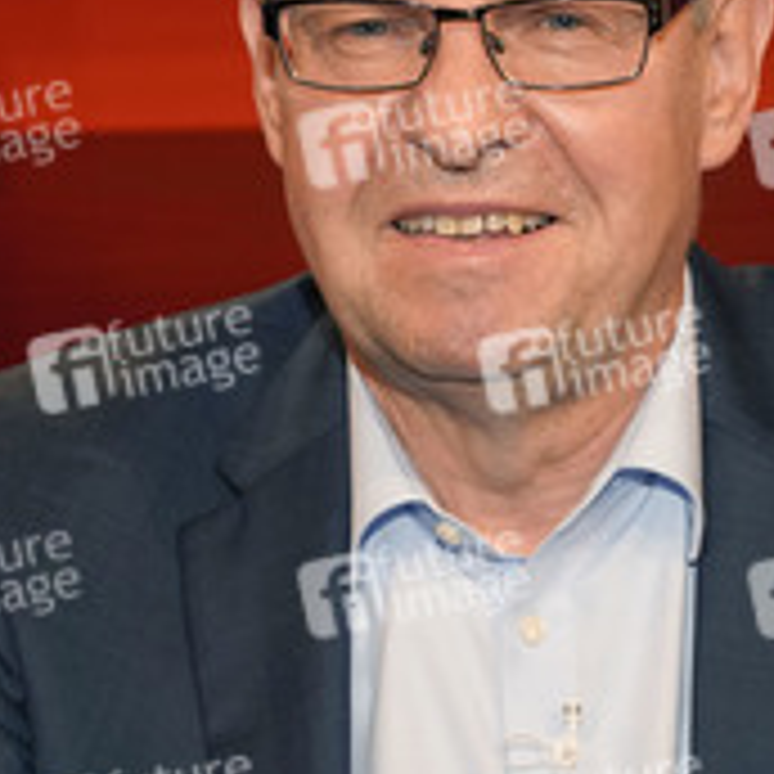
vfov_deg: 17.7
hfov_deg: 17.7
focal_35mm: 98
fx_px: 2479
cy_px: 248
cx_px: 475
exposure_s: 1/160
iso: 1600
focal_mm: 44
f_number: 4.5
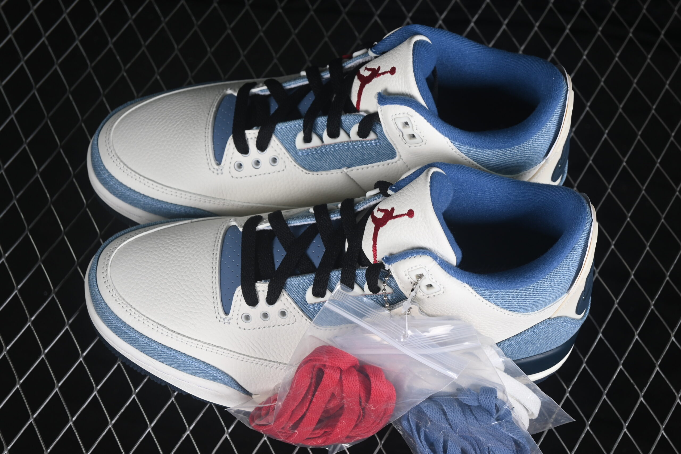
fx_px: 1419
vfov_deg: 18.2
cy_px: 227
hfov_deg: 27.0
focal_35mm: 75
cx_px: 340
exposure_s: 1/80
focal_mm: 50
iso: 160
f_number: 7.1
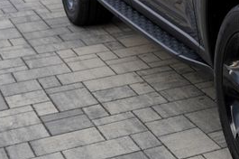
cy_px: -43
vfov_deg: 11.5
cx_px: 392
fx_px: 769
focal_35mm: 116
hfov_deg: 15.8
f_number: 4
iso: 100
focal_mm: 30
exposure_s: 1/60
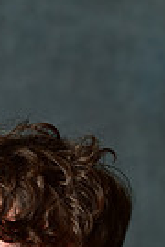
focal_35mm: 711
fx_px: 4888
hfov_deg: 1.9
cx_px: 5
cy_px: 521
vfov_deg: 2.9
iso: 200
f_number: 4.5
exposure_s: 1/200
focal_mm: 165
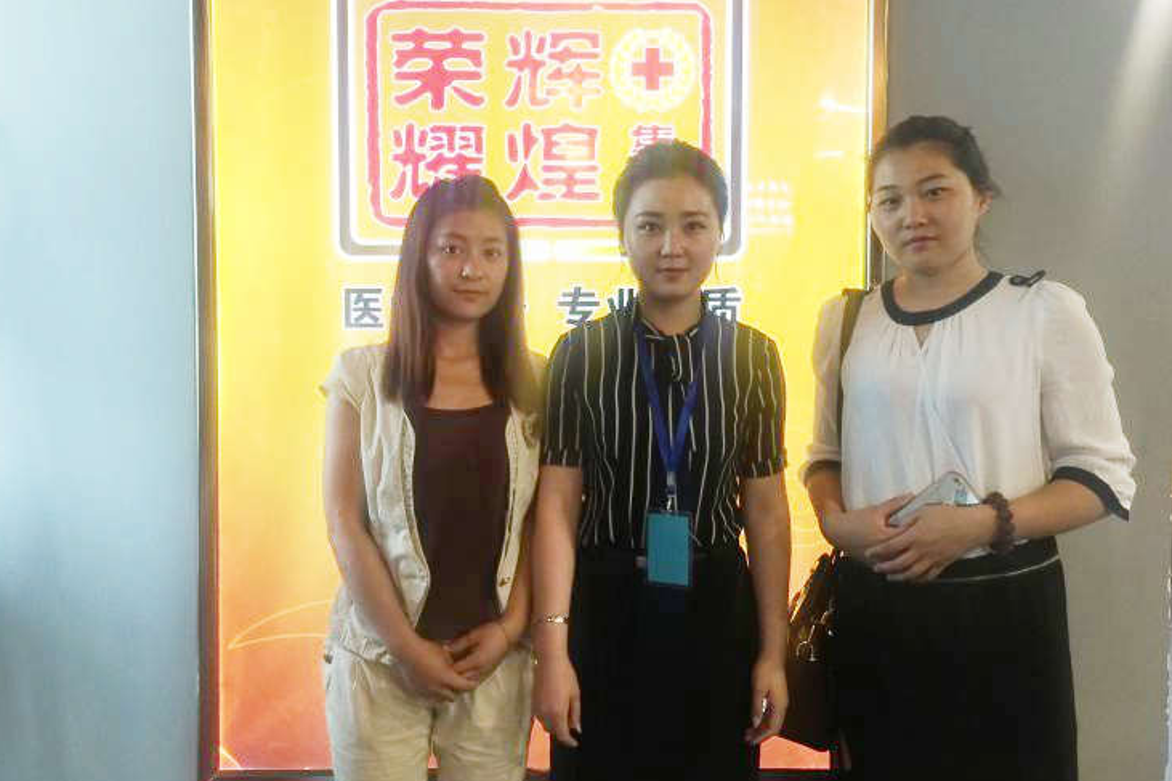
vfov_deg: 39.8
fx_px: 1074
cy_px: 324
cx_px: 582
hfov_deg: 57.2
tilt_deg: -2.6
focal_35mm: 33
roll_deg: -0.5
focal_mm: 4.15
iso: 64
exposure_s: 1/17
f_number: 2.2
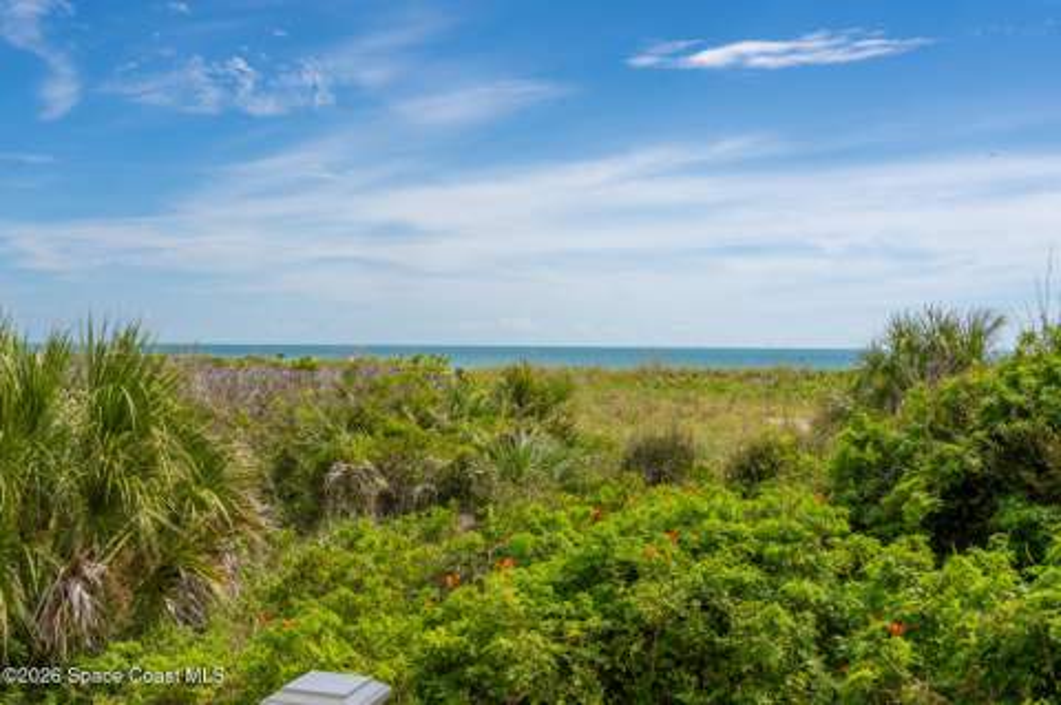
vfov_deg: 38.4
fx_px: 1012
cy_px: 373
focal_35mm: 34
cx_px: 523
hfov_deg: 55.3
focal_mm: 28
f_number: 8
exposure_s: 1/200
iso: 100
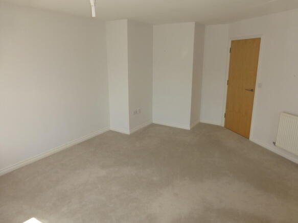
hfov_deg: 71.6
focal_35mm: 24
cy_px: 112
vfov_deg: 56.8
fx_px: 207
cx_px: 149
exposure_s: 1/125
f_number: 3.3
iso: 100
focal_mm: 4.3
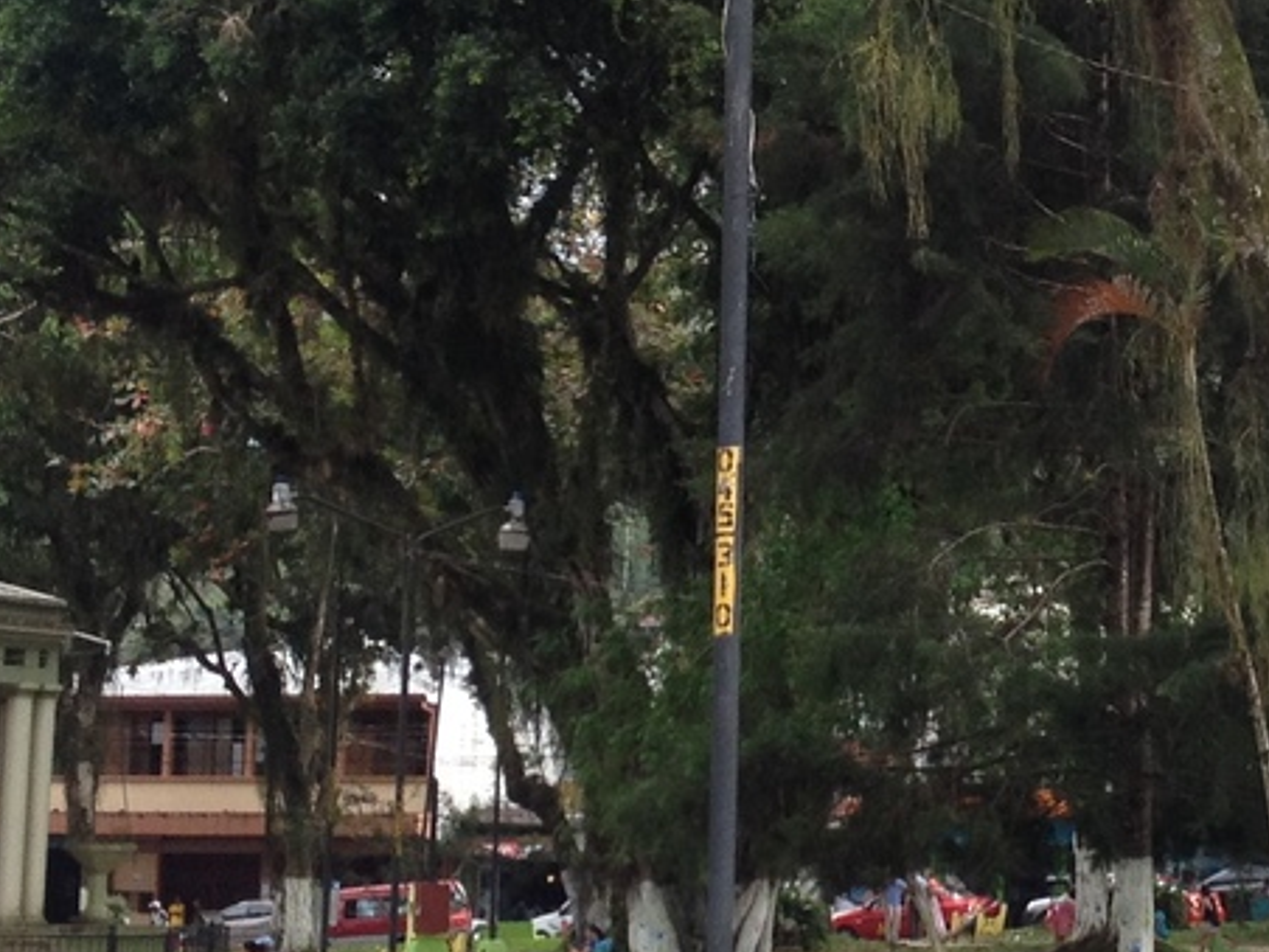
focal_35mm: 124
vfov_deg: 11.9
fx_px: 4546
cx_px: 1263
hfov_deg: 15.6
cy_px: 359
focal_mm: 4.28
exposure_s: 1/120
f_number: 2.4
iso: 50
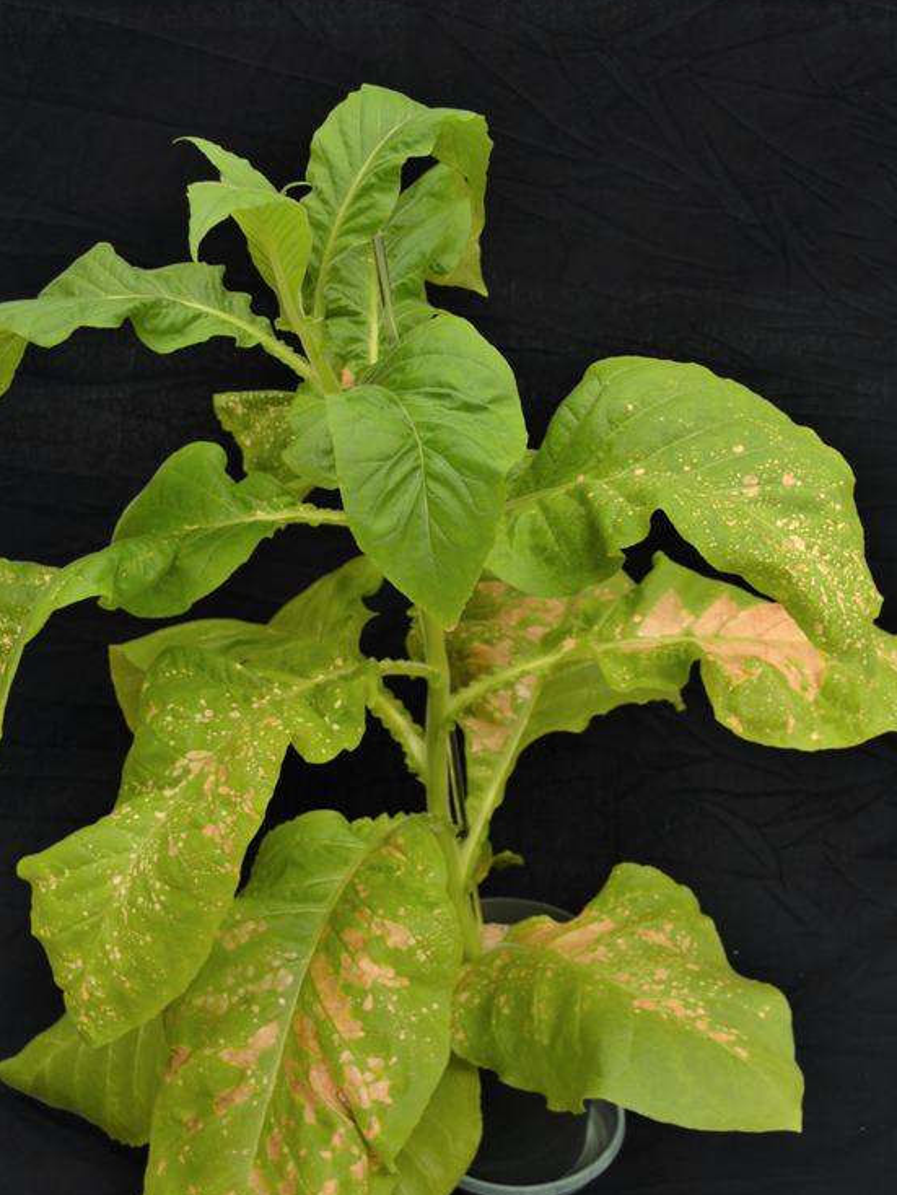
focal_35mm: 62
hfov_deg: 23.7
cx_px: 464
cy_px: 654
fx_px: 2141
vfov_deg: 31.2
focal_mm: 30
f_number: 4.5
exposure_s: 1/8
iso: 100
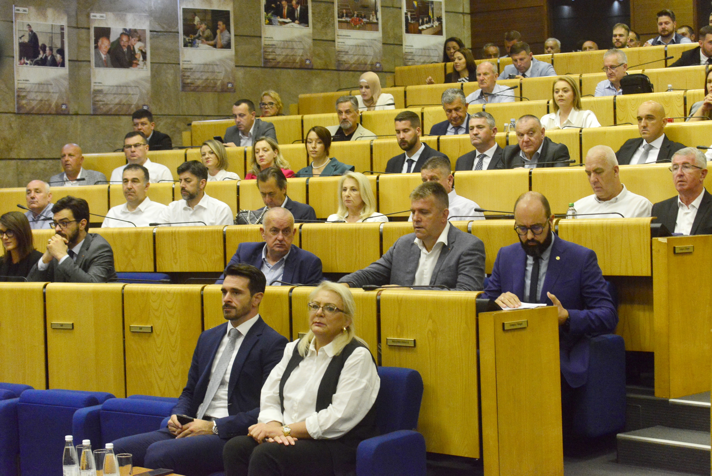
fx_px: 1385
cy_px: 238
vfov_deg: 19.5
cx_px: 356
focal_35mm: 70
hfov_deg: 28.8
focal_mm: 70
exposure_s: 1/200
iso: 6400
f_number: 4
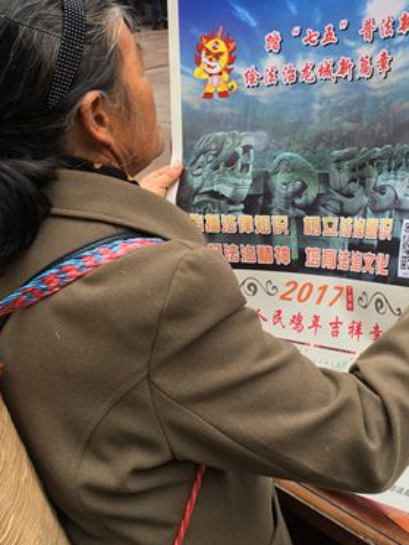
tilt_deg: -18.4
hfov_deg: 28.0
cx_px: 242
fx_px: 819
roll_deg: +4.4
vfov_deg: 36.8
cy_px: 235
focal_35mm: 52
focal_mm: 4.15
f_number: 2.2
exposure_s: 1/100
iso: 25
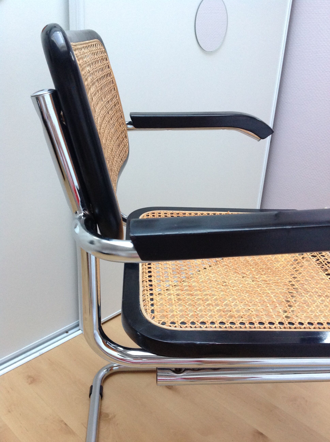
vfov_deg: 52.7
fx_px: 446
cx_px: 165
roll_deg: -2.1
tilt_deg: -23.4
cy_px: 221
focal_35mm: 35
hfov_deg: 40.6
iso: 160
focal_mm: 4.28
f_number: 2.4
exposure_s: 1/15
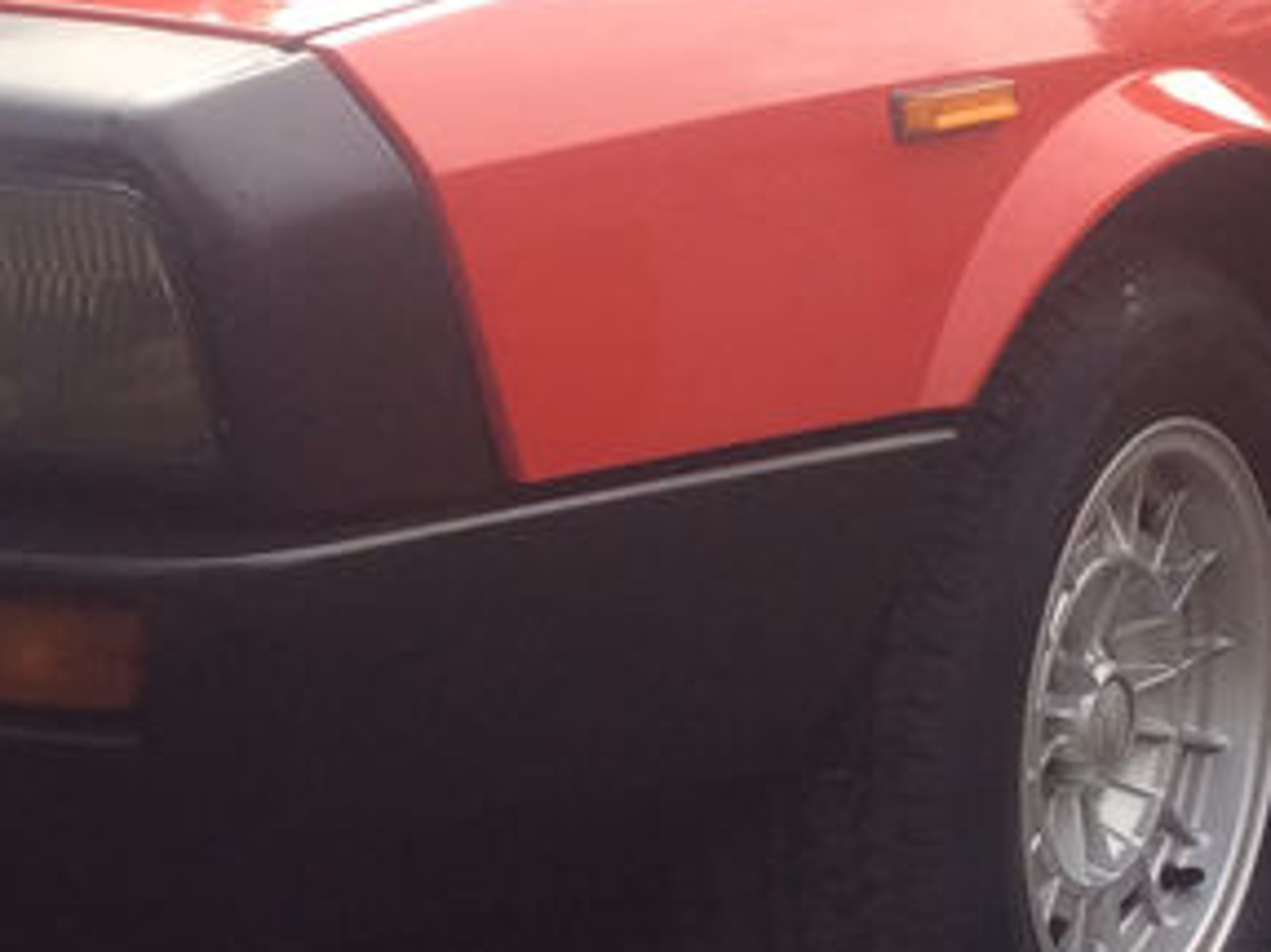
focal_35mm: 114
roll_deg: +0.4
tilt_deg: -8.6
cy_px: 503
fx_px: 4184
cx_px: 376
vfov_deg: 13.0
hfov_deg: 17.2
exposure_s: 1/325
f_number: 2.4
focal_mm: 3.3
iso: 32
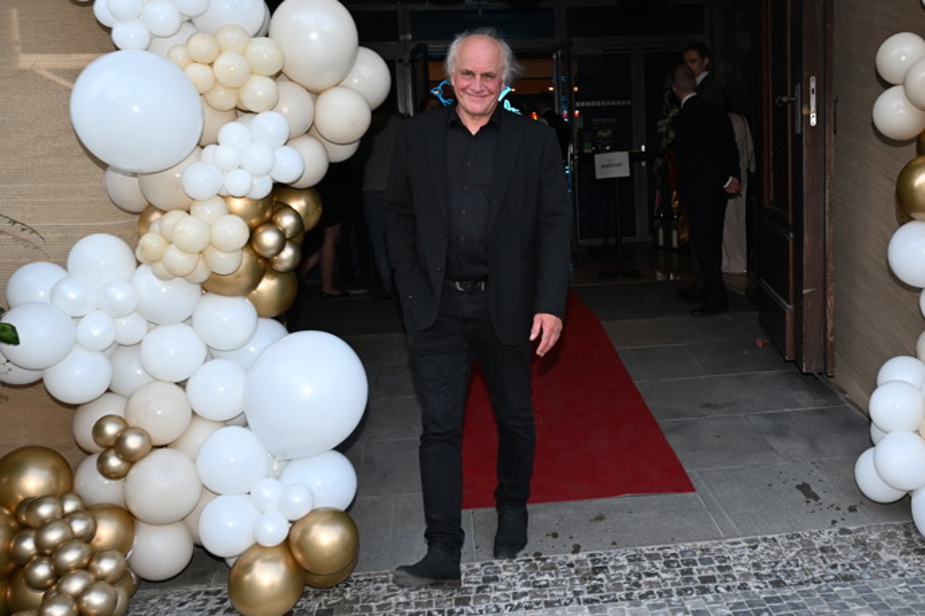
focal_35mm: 30
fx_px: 758
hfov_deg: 62.8
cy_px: 308
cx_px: 462
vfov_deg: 44.3
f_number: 5.6
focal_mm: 29.5
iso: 1000
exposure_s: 1/250
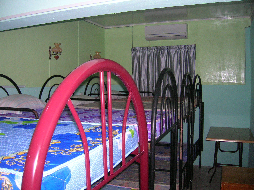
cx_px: 127
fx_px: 249
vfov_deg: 41.7
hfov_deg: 54.0
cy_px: 95
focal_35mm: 34
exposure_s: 1/60.1
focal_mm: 5.7
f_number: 2.9
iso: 98
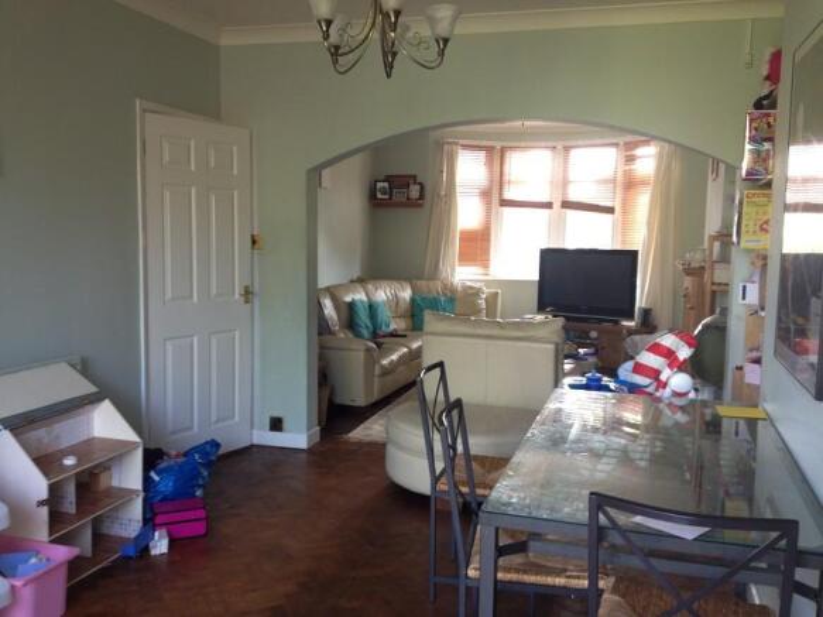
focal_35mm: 35
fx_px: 832
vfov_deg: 40.7
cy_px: 308
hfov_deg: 52.6
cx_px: 412
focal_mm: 4.28
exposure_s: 1/20
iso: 64
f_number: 2.4
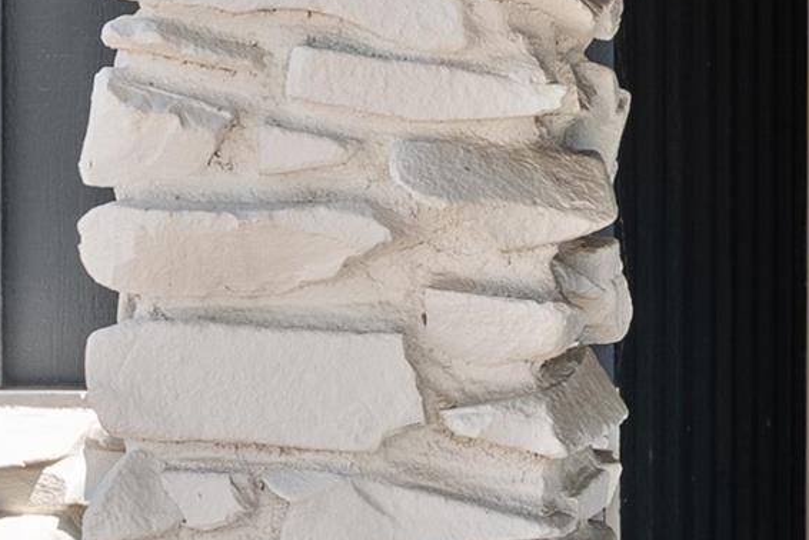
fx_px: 4272
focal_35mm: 190
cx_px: 1264
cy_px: 234
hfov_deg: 10.4
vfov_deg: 7.2
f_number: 8
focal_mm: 35
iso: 400
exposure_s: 1/20
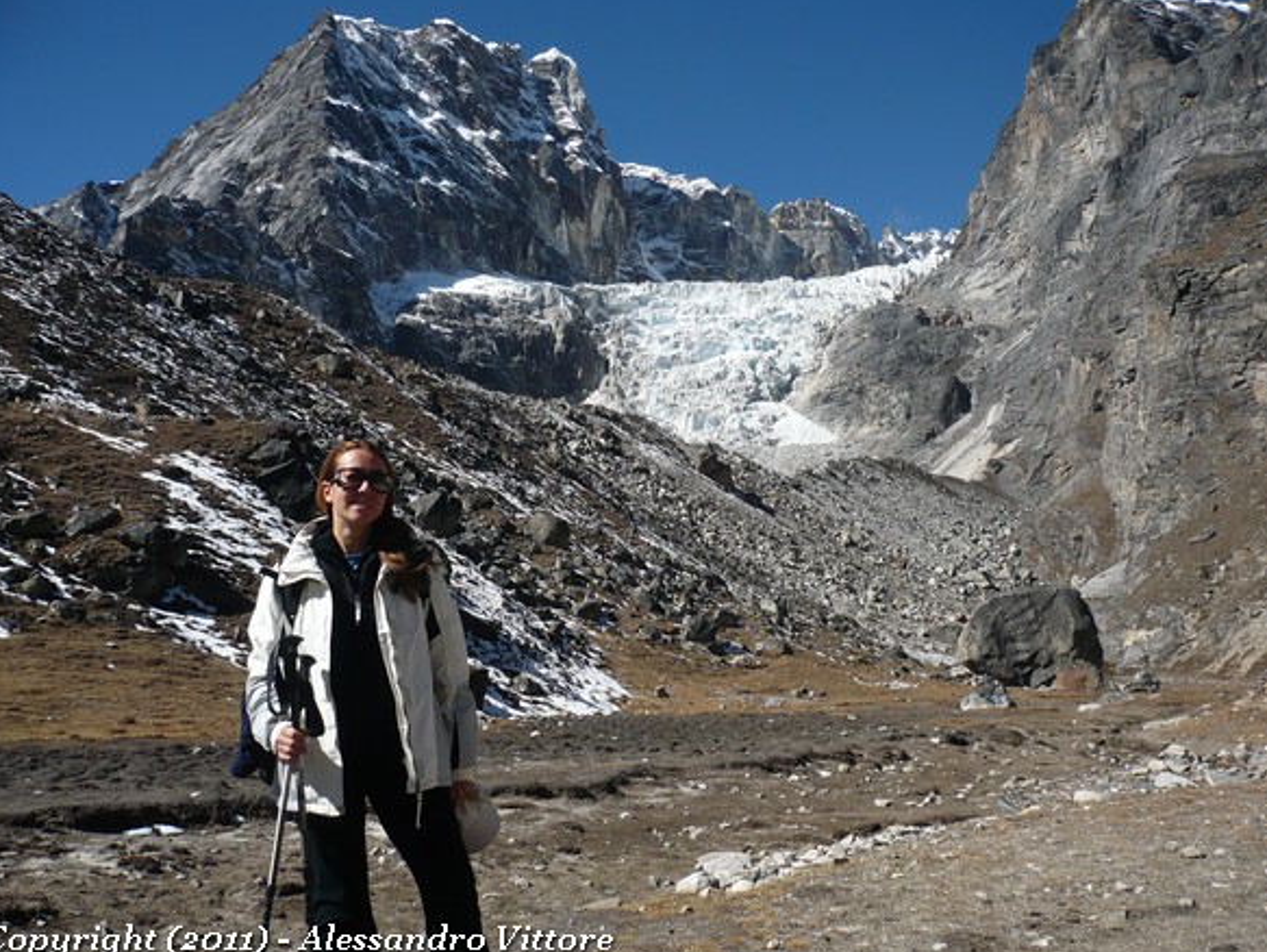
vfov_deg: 39.7
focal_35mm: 36
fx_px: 1318
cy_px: 478
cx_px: 630
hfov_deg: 51.3
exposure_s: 1/320
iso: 100
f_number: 8
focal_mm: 5.8
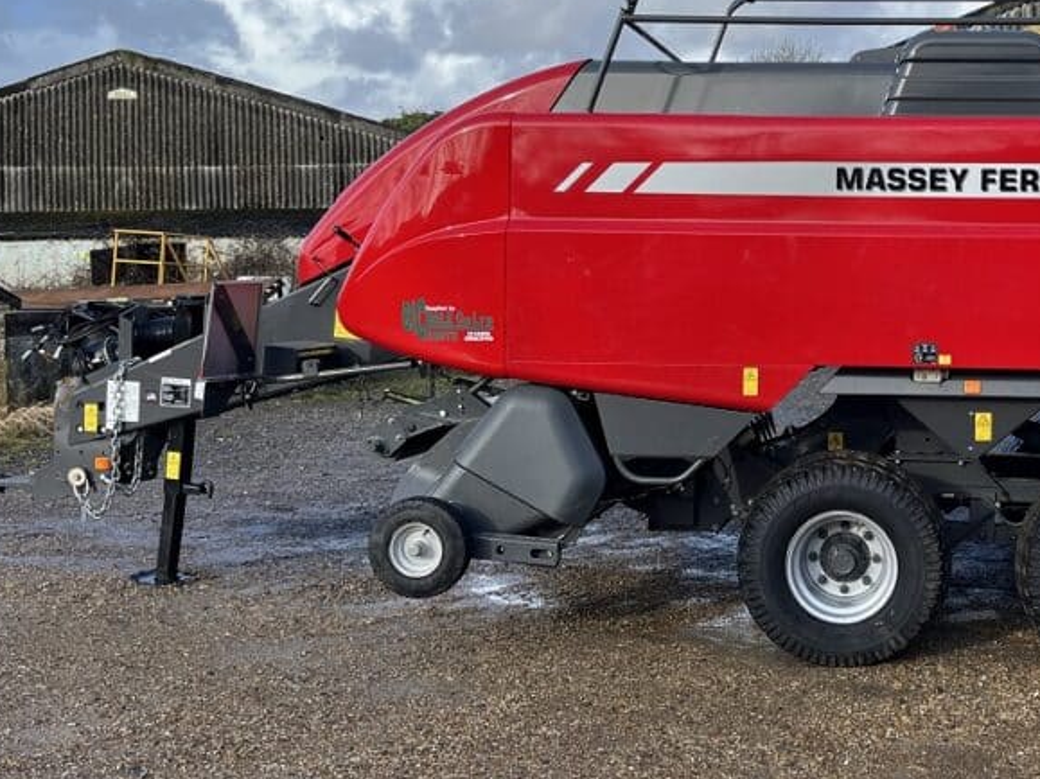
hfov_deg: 39.6
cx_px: 837
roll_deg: +0.5
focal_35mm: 46
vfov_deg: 31.4
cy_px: 321
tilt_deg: -0.7
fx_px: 1382
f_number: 1.6
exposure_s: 1/1600
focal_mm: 5.1
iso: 50
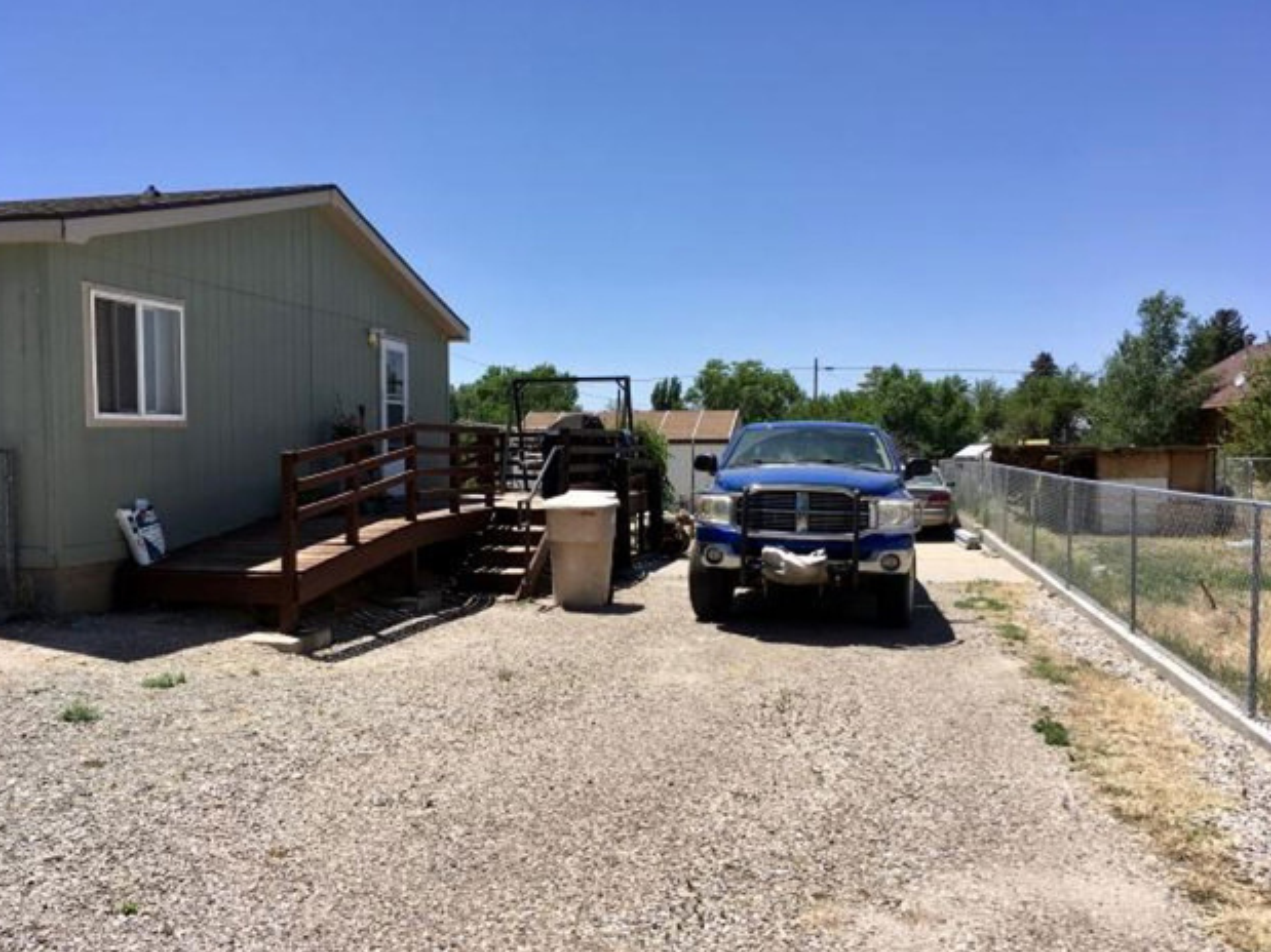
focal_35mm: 30
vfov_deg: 46.8
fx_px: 1101
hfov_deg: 60.0
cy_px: 476
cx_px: 630
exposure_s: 1/1748
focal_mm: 4.15
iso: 25
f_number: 2.2
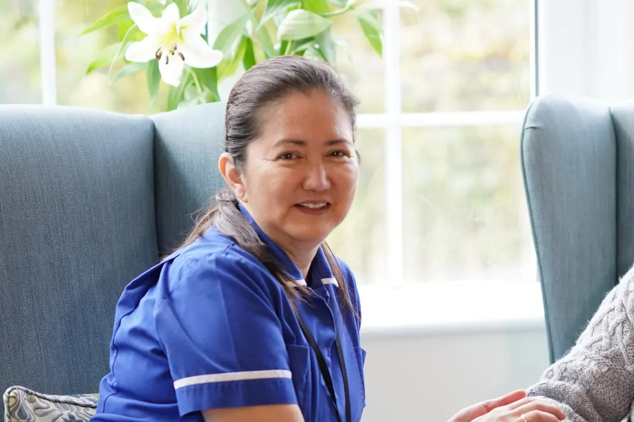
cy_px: 350
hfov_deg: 12.7
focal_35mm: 160
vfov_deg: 8.6
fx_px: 2817
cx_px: 562
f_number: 2
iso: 500
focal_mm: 85
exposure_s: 1/200
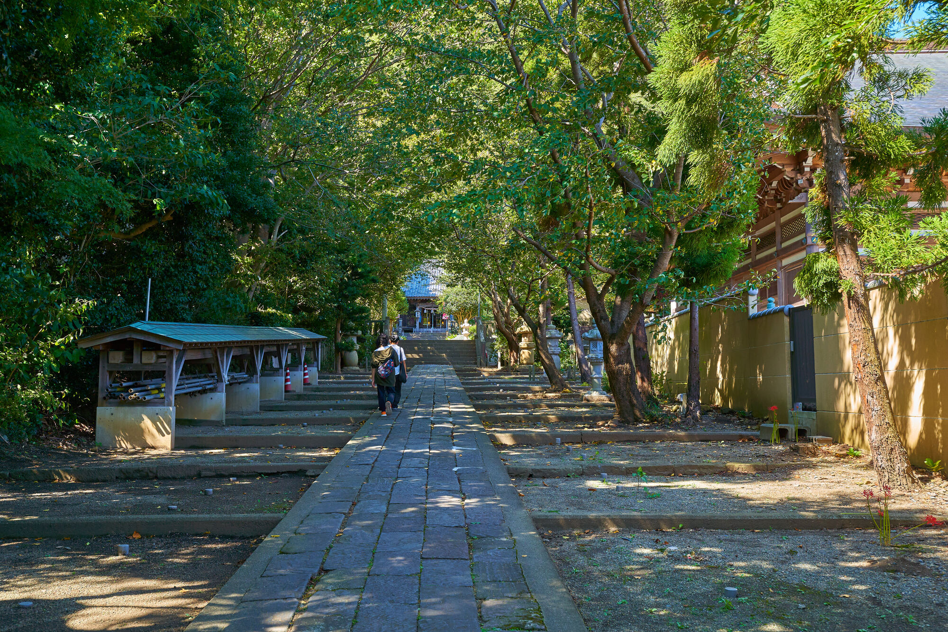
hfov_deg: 54.4
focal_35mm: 35
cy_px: 316
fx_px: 922
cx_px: 474
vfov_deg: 37.8
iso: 400
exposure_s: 1/100
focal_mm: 35
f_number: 8
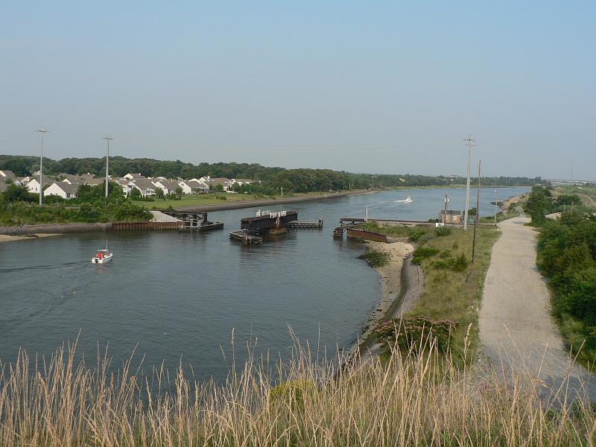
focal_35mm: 36
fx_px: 620
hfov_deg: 51.4
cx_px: 298
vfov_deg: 39.7
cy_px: 224
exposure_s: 1/400
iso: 80
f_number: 4
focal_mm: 6
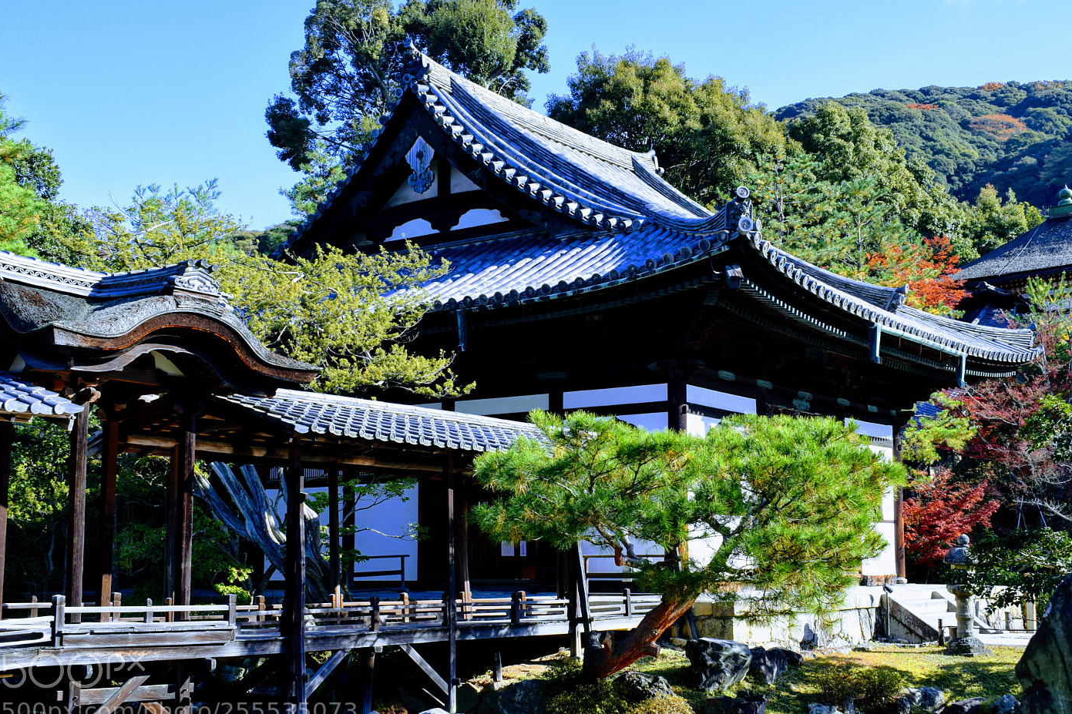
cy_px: 361
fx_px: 1387
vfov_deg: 28.9
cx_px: 570
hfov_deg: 42.2
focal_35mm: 47
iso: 220
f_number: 8
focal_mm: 27
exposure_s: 1/250
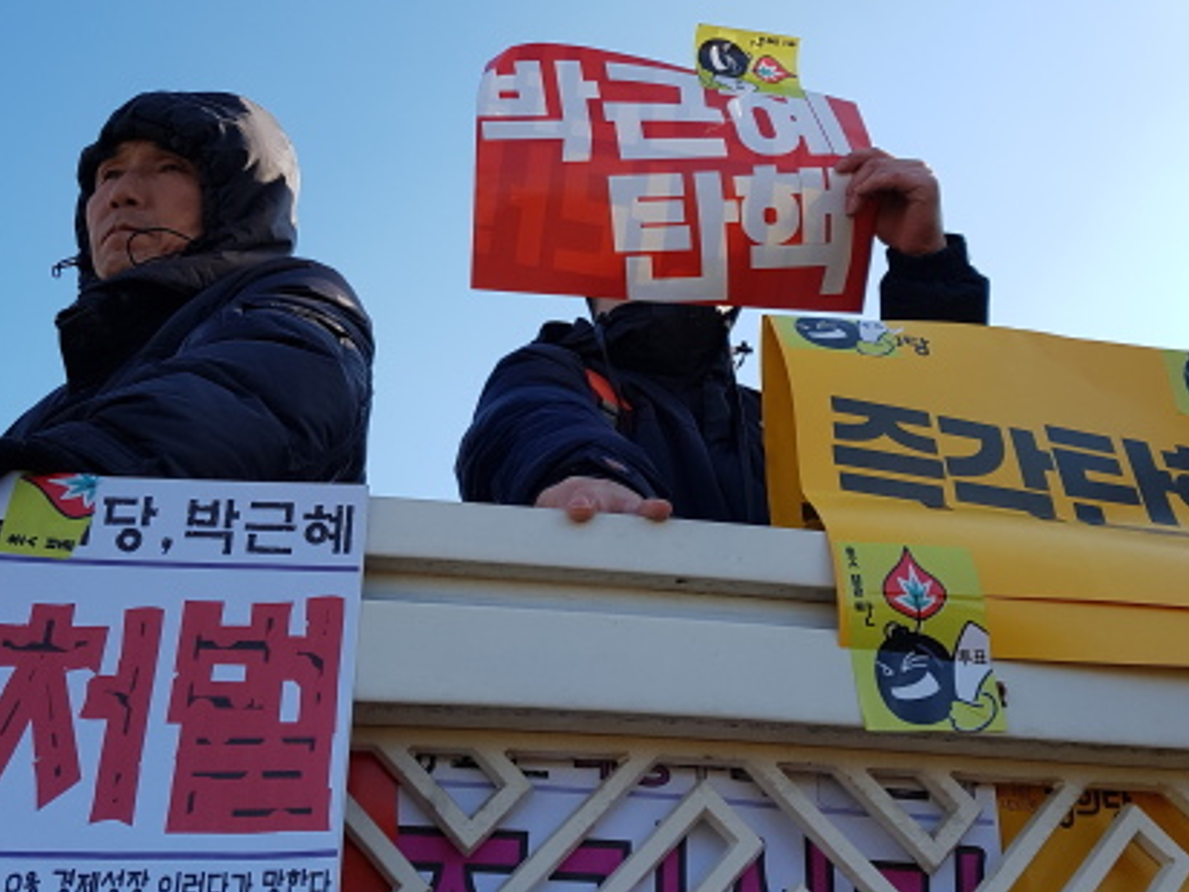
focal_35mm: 41
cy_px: 382
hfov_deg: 45.8
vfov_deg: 35.1
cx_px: 618
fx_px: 1408
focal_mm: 4.2
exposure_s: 1/1524
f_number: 1.7
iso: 50
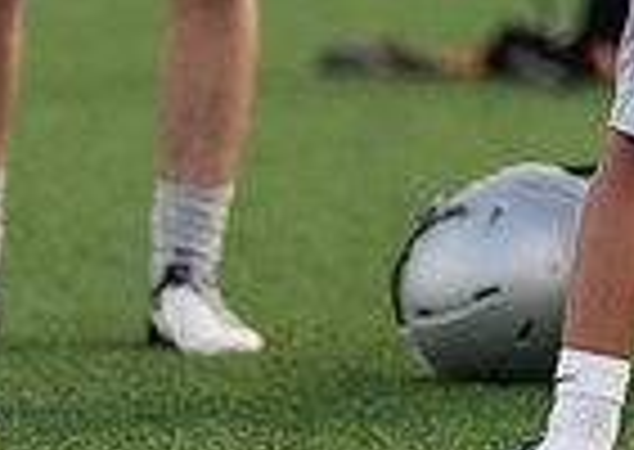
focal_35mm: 570
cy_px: -374
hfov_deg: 3.5
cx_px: 809
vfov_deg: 2.5
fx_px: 10239
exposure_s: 1/1000
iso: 1600
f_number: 2.8
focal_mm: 132
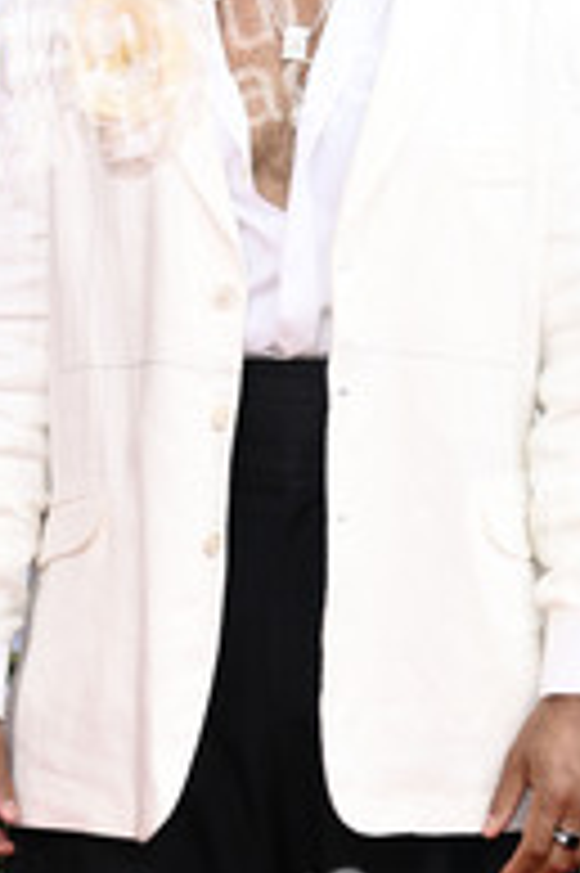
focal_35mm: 202
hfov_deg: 6.8
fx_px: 4890
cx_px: 288
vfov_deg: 10.2
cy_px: 302
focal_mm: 98
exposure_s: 1/250
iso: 640
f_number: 5.6
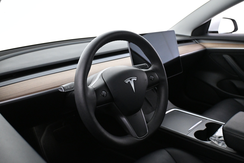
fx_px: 208
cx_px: 122
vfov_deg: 42.6
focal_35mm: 31
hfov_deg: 60.7
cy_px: 82
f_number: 3.8
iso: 4000
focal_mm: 20.5
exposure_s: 1/60
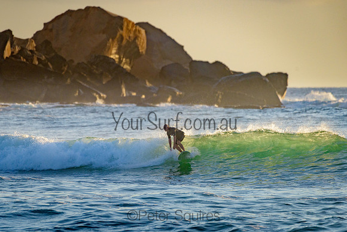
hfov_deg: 3.4
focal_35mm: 613
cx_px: 141
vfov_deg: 2.2
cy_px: 130
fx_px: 5908
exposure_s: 1/2000
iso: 400
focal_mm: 500
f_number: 5.6
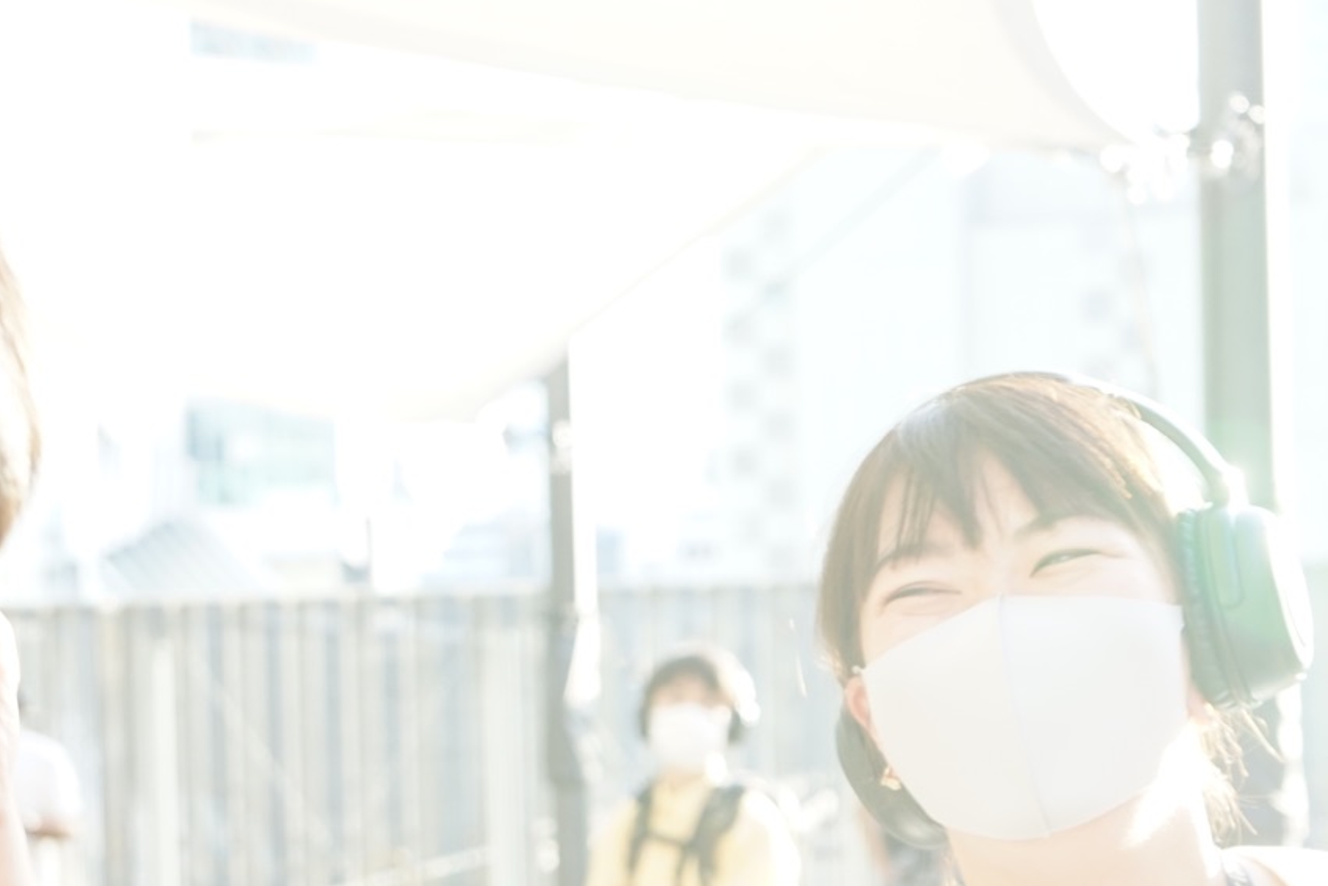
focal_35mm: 85
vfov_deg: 15.8
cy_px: 862
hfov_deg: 23.8
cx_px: 406
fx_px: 3136
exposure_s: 1/60
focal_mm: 40
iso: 250
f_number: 4.5
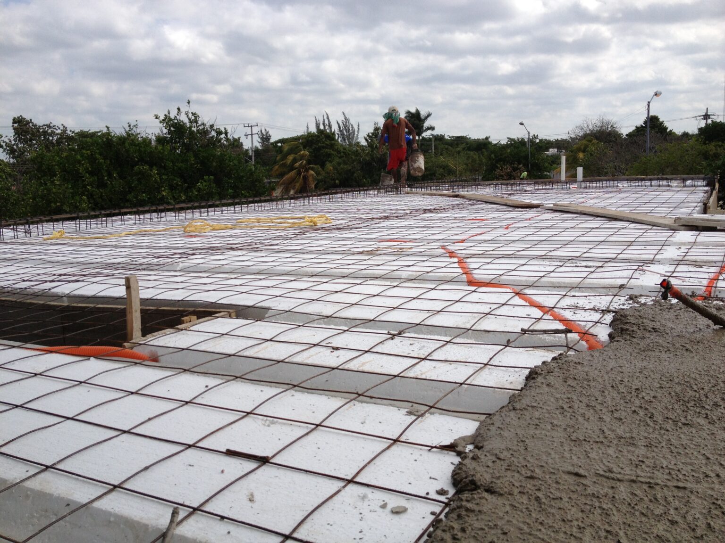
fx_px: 733
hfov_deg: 52.6
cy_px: 272
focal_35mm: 35
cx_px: 362
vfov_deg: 40.7
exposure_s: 1/2632
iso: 50
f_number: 2.4
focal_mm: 4.28
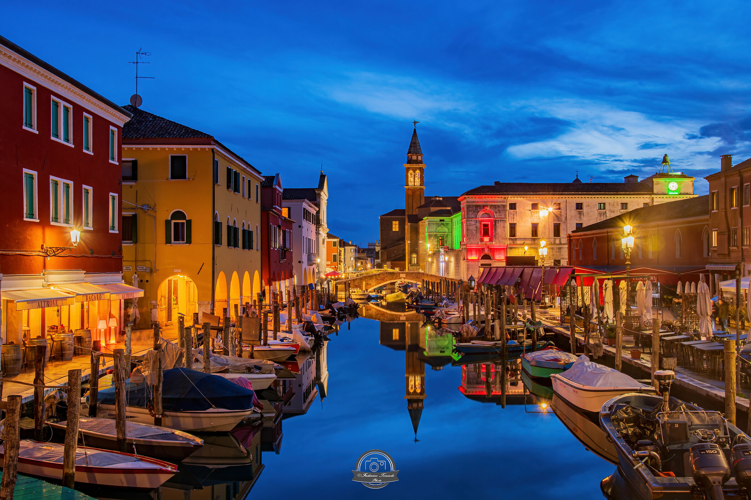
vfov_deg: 34.2
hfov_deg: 49.6
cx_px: 376
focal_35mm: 39
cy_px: 250
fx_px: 814
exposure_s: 5
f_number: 13
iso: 200
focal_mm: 26
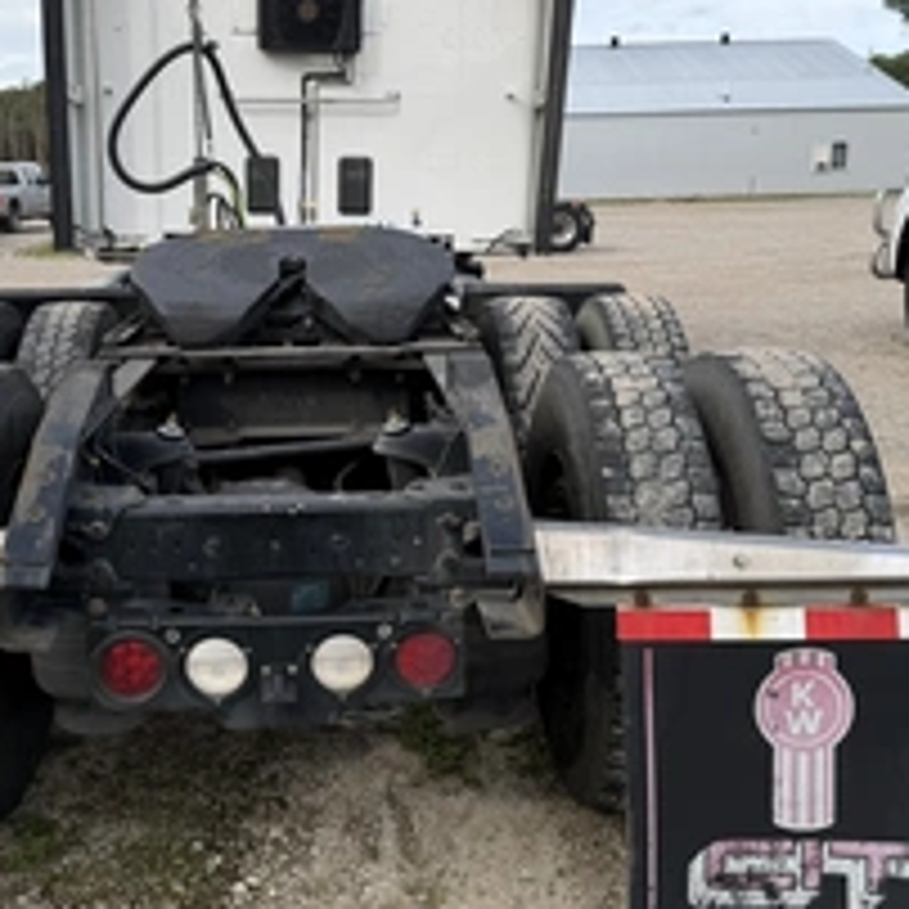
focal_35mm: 42
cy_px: 414
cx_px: 328
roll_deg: +1.2
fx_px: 1248
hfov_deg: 39.7
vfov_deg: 40.0
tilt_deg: -8.9
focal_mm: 6.76
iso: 80
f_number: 1.78
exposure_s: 1/2053
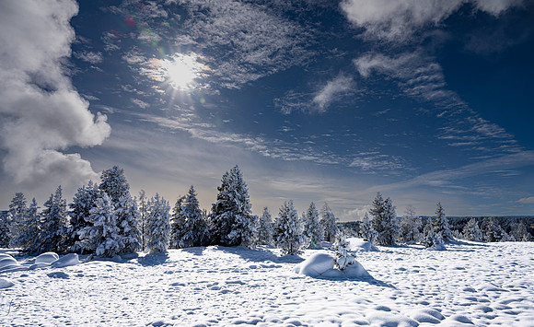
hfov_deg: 73.8
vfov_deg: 49.3
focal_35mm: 25
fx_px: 356
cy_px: 178
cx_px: 267
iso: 90
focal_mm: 24
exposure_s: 1/125
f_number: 11
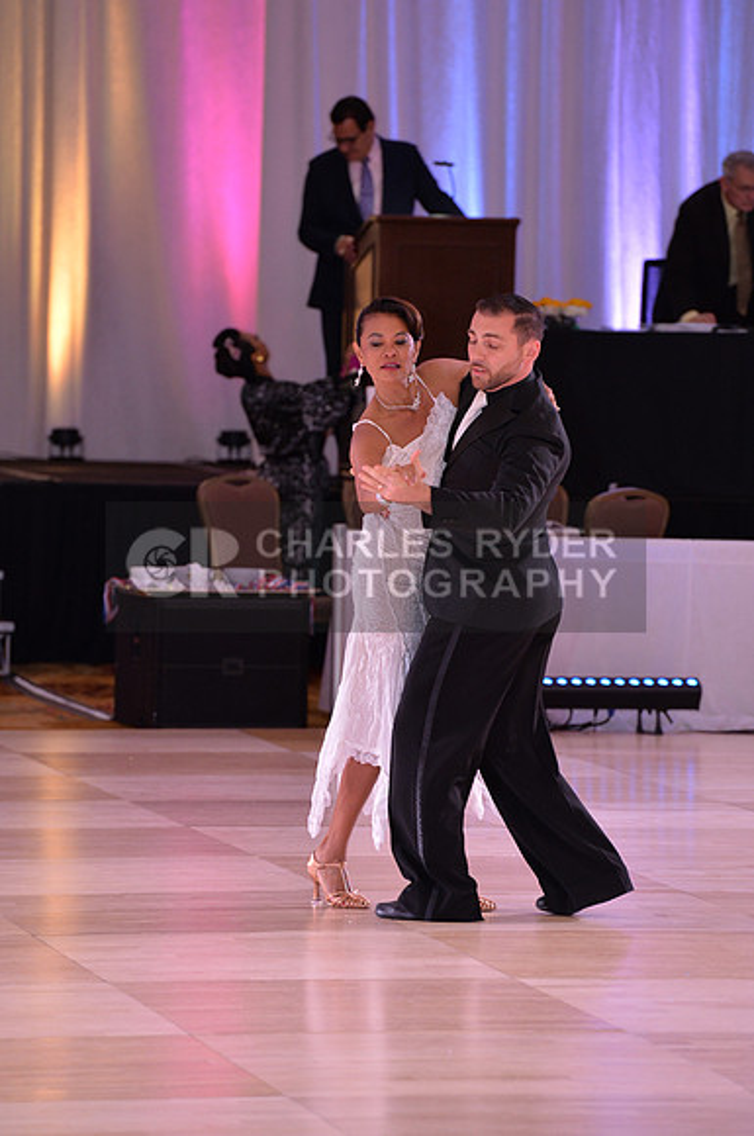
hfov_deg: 6.8
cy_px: 568
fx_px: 6302
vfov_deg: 10.3
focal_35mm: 200
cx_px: 377
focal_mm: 200
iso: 1600
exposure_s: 1/250
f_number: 4.5
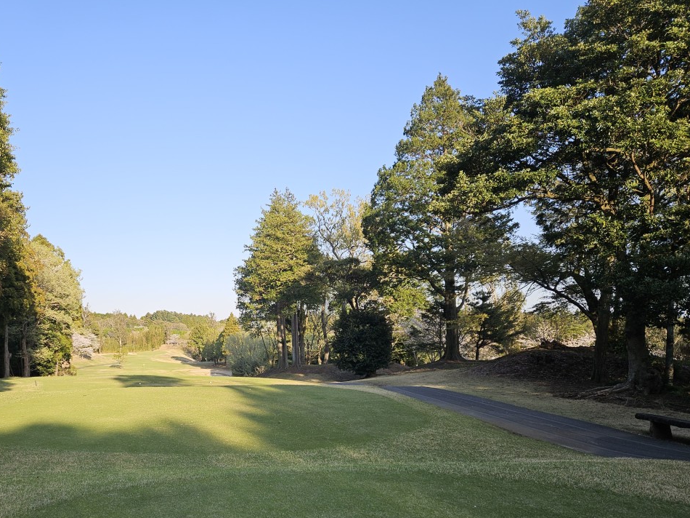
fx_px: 618
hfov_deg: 57.7
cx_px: 259
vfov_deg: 44.8
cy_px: 346
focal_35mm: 31
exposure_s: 1/671
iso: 25
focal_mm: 5.4
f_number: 1.8
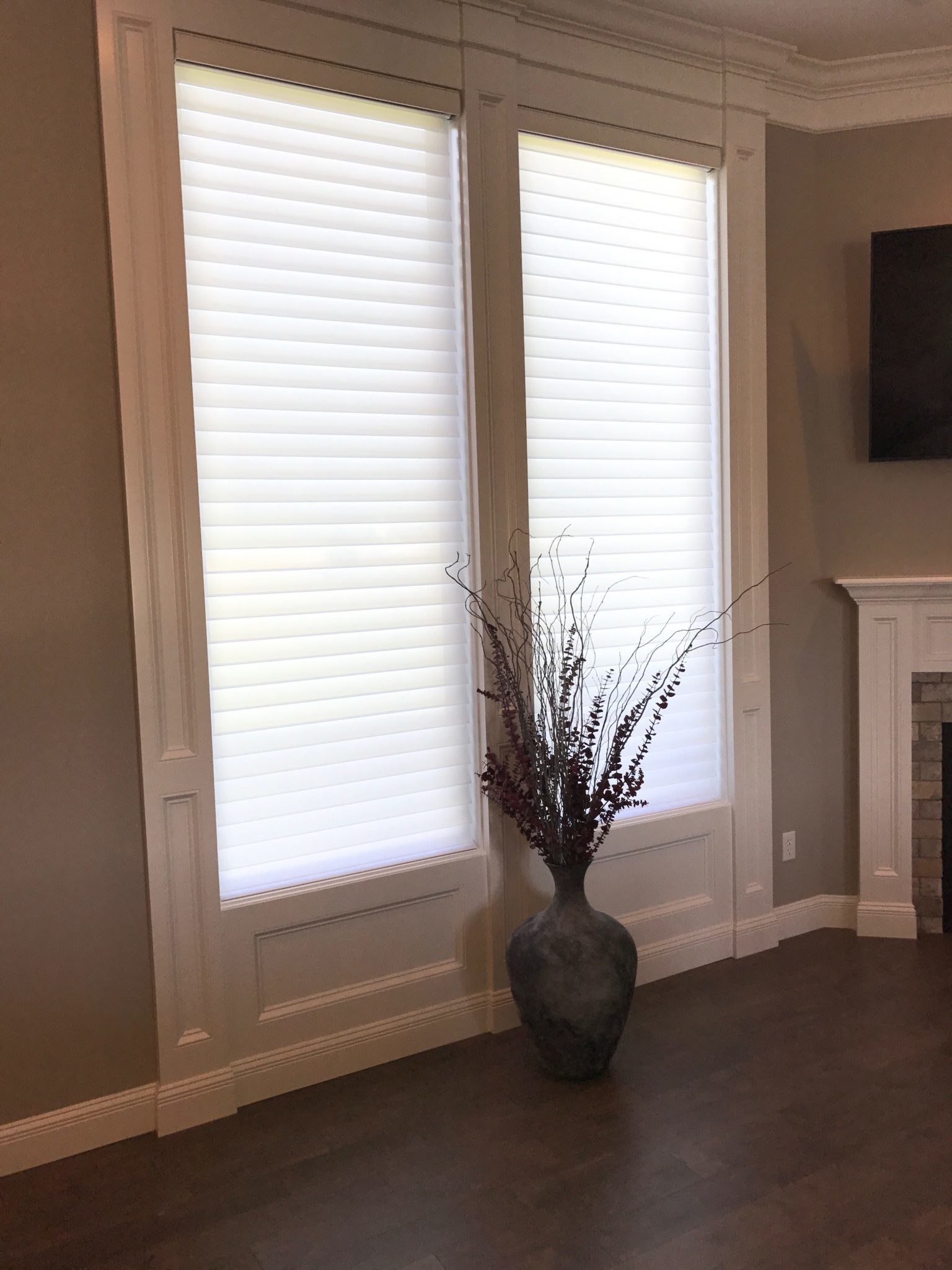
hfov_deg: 49.7
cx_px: 476
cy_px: 635
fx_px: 1027
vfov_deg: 63.4
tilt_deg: -4.5
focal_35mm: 28
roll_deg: +2.2
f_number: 1.8
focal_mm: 3.99
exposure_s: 1/150
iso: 20
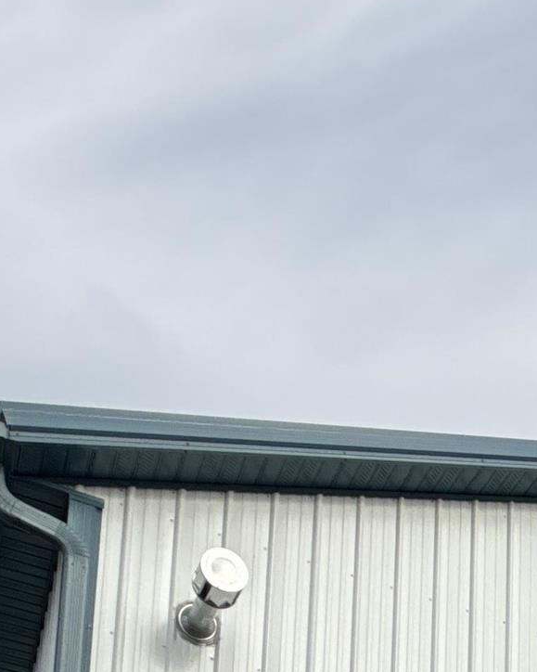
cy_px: 1032
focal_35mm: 58
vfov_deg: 24.5
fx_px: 1152
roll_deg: +0.2
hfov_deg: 23.9
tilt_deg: +10.7
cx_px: 644
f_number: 2.2
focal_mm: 2.22
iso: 50
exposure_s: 1/1848
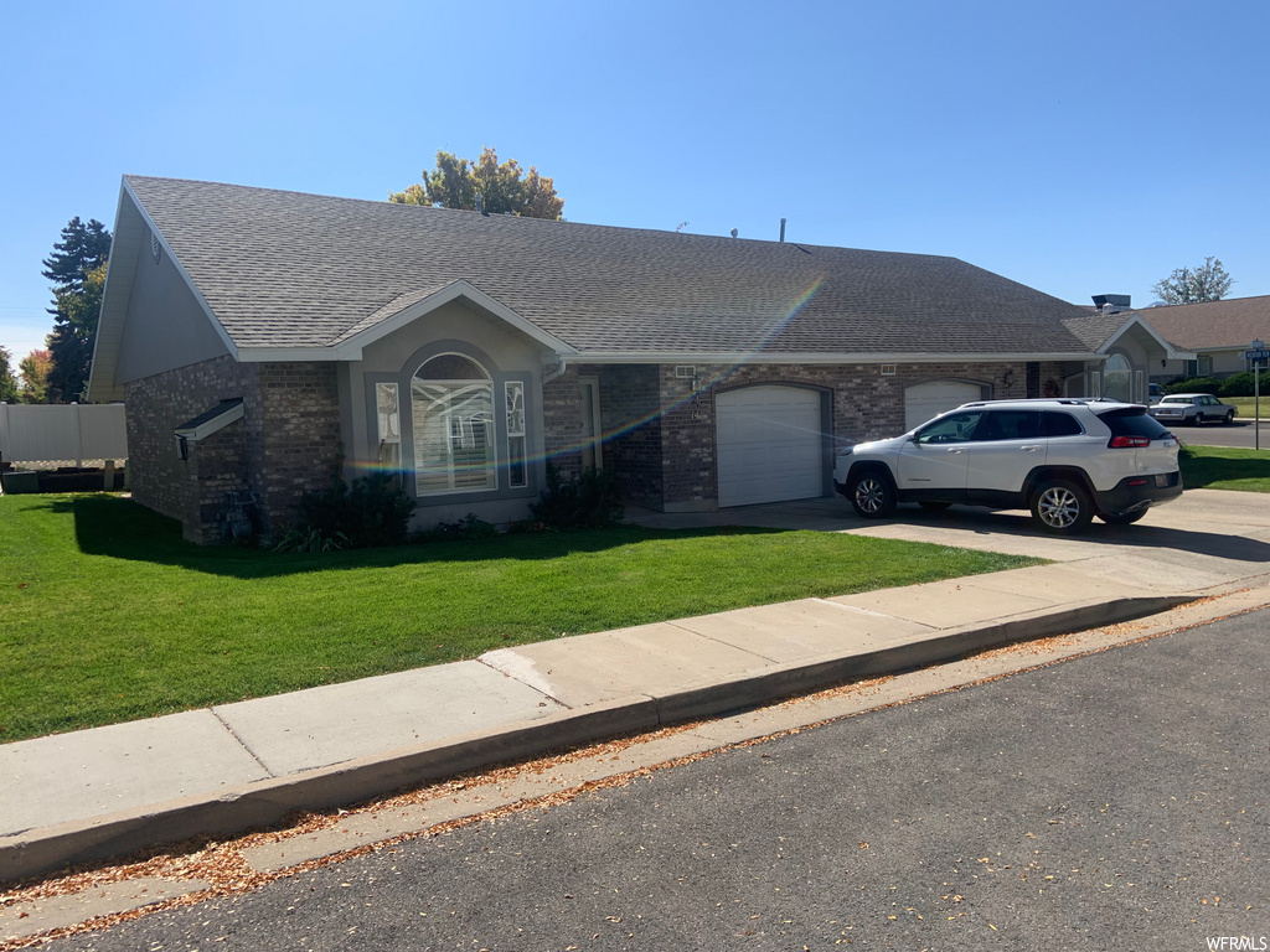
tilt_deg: -4.1
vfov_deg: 53.1
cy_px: 476
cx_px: 635
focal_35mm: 26
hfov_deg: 67.3
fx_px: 954
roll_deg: +2.8
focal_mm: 4.25
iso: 25
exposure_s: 1/2681
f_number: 1.8
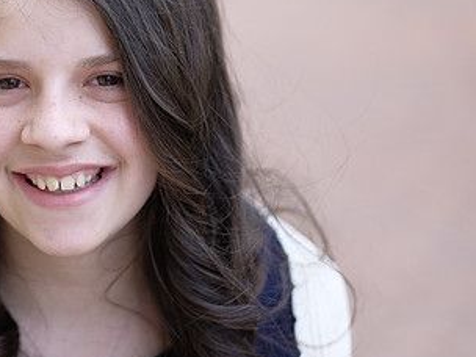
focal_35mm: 154
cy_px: 107
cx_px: 60
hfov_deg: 12.7
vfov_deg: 9.6
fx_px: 2118
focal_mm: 56
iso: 400
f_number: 1.2
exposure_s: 1/2200
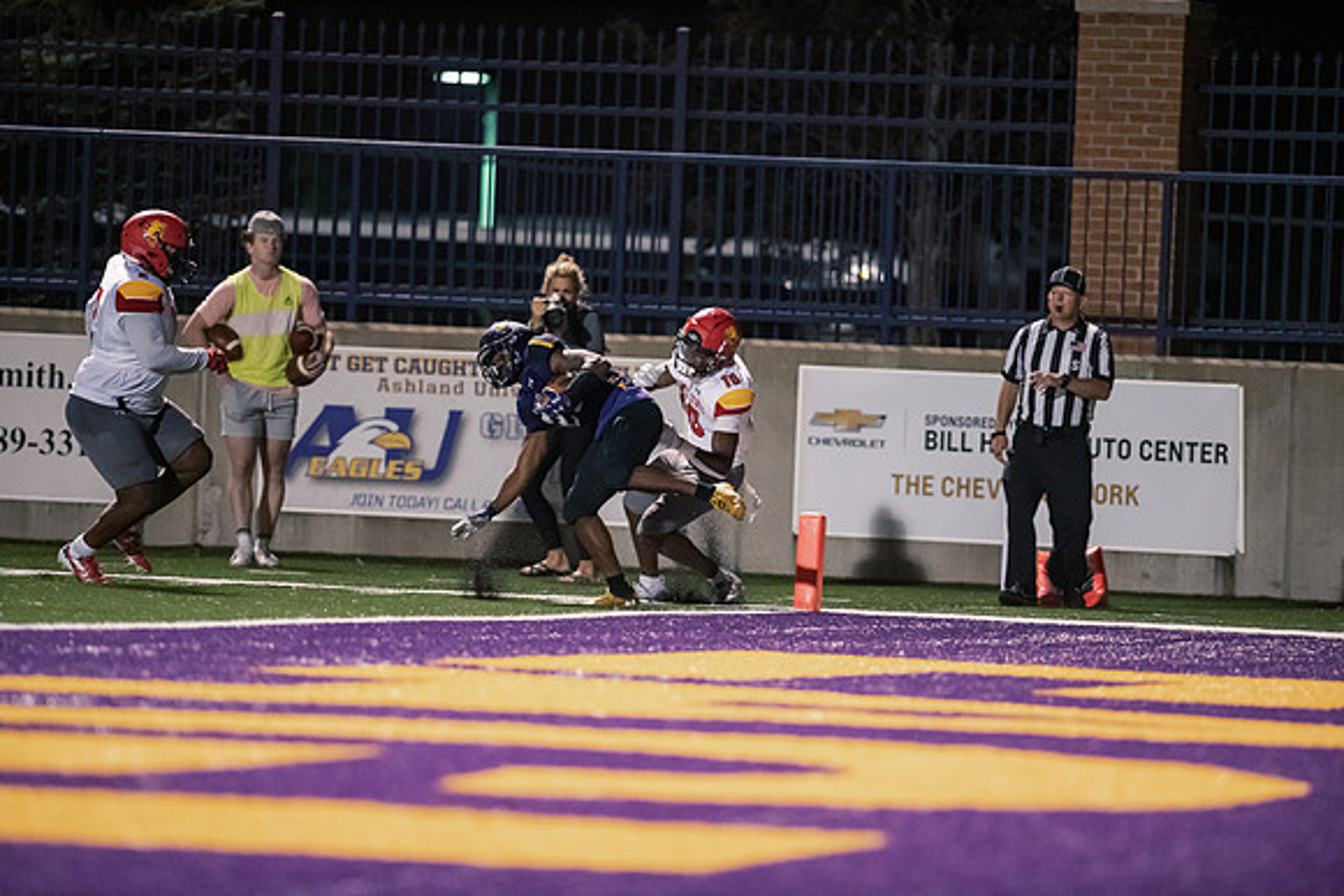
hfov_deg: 6.9
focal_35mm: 300
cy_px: 448
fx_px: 11202
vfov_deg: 4.6
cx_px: 672
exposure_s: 1/800
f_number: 2.8
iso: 6400
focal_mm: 300
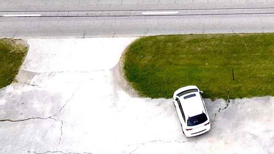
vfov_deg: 9.2
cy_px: -252
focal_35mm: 114
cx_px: 413
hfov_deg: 17.0
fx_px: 828
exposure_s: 1/350
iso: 100
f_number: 2.8
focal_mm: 4.5
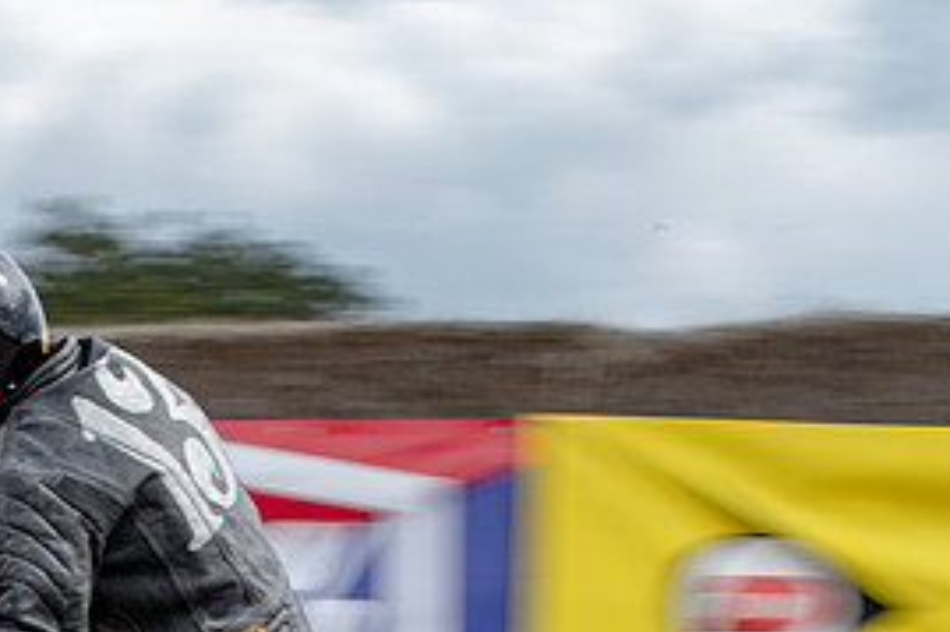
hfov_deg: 9.6
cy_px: 688
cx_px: 67
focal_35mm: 213
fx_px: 5617
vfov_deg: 6.4
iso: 125
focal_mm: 50
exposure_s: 1/125
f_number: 8
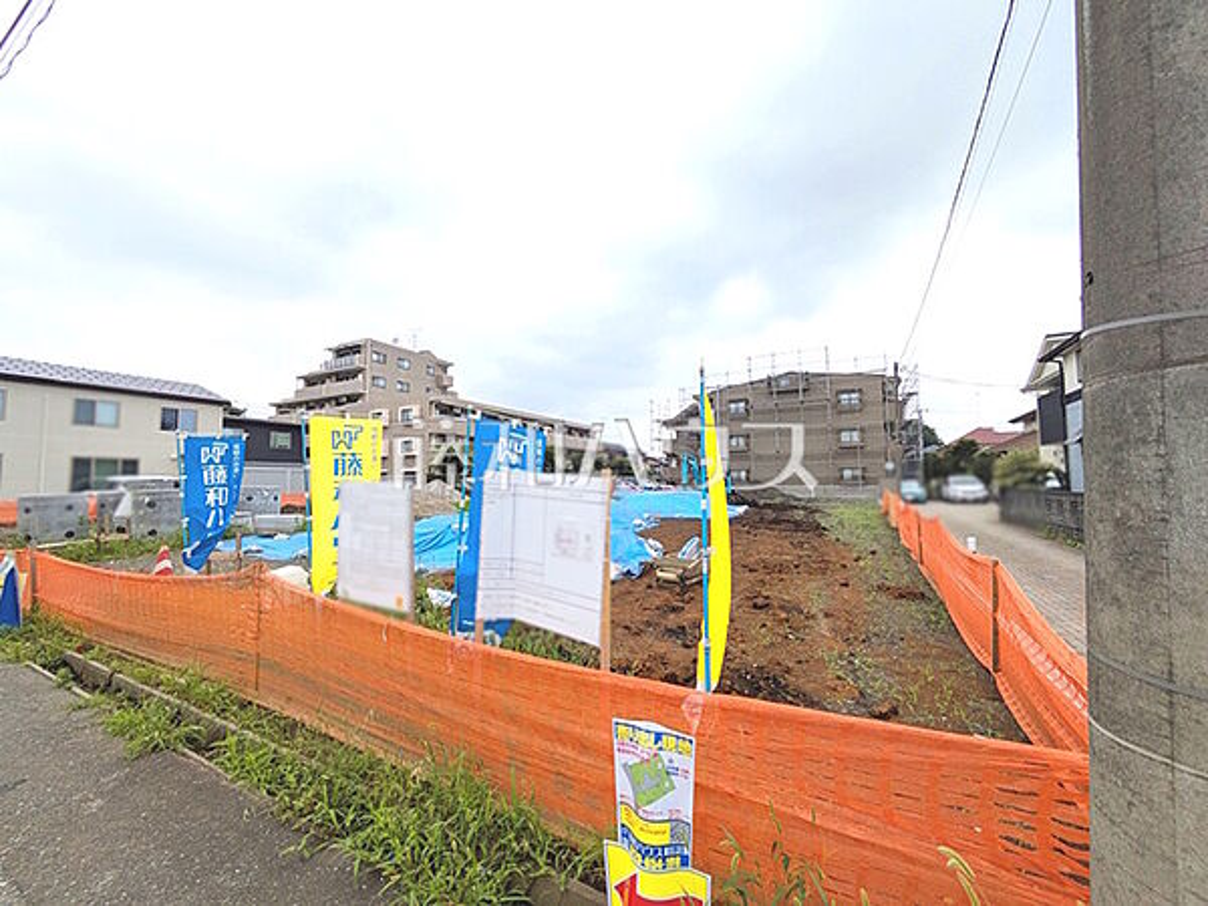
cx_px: 604
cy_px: 453
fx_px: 489
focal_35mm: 14
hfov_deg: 102.1
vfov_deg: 85.7
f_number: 2.2
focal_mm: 1.83
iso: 50
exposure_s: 1/1658
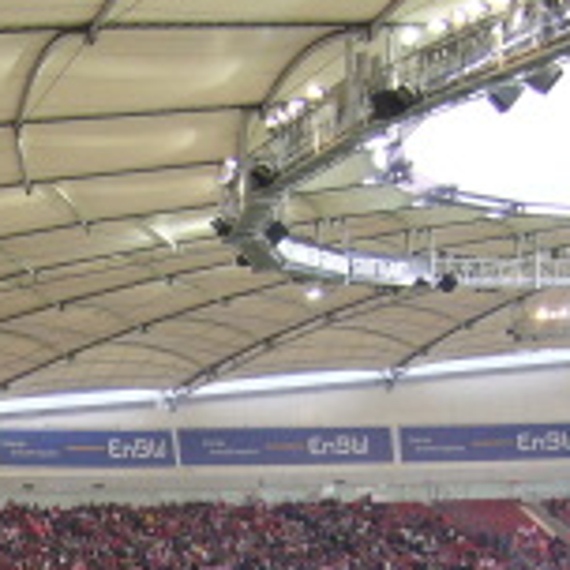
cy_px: 587
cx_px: -8
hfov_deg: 16.7
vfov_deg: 16.7
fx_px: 1900
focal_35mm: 102
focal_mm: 5.8
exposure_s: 1/60
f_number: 2.8
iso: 200
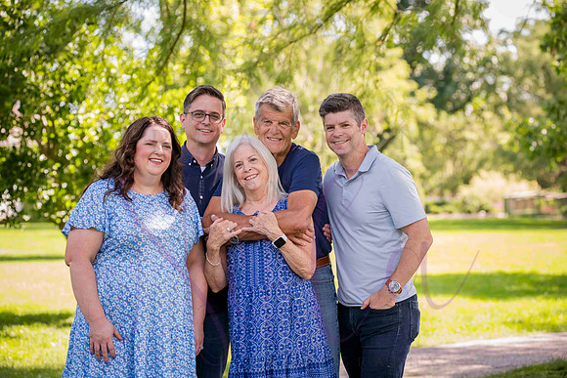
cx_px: 284
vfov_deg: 14.9
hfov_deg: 22.1
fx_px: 1449
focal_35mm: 92
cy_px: 189
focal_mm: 92
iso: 400
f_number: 4
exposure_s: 1/320
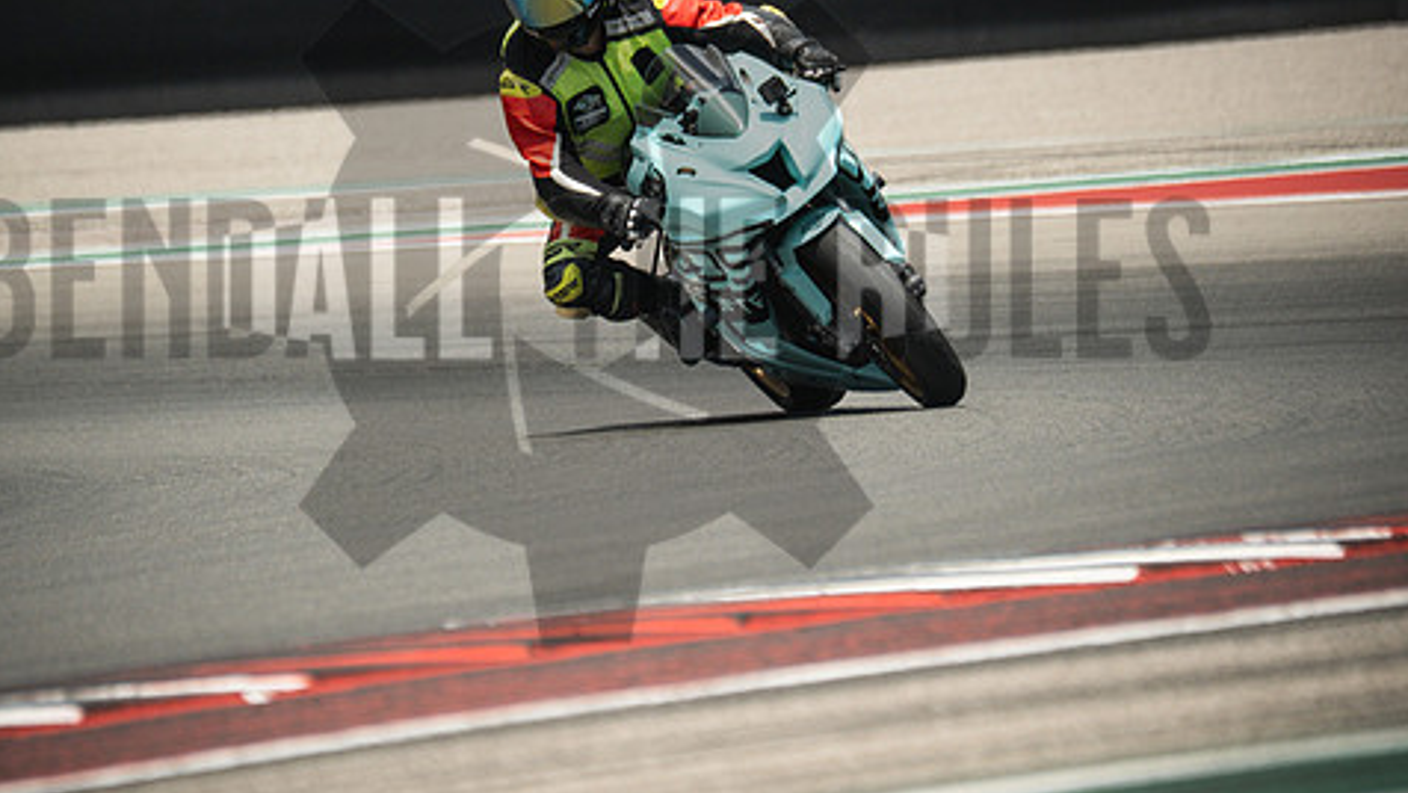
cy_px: 283
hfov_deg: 2.8
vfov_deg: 1.6
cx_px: 586
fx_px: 28605
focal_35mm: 766
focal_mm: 400
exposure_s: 1/1600
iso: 640
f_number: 5.6
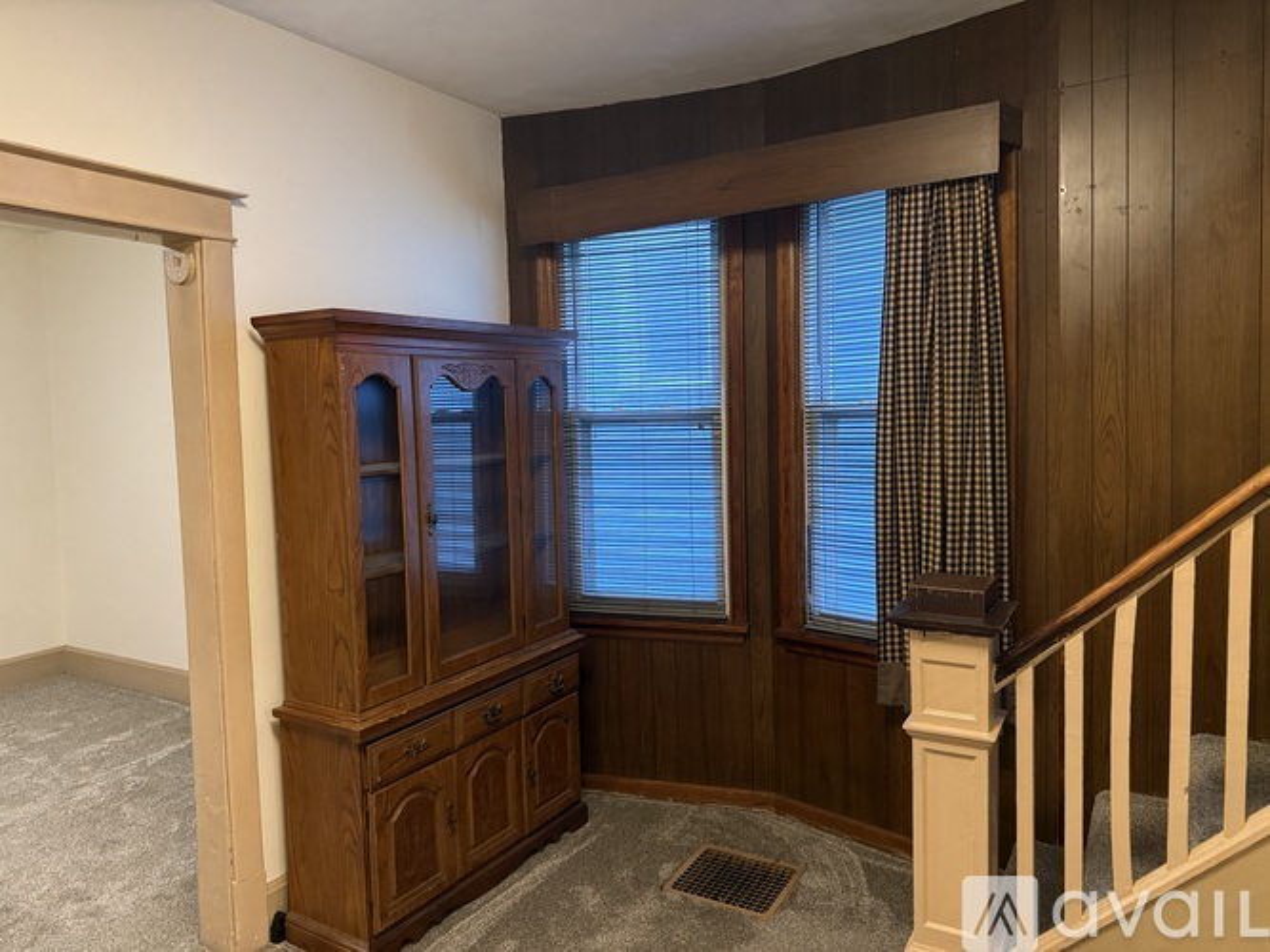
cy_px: 476
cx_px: 635
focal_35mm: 24
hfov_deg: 71.6
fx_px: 880
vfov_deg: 56.8
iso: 500
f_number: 1.78
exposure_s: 1/60
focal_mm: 6.76
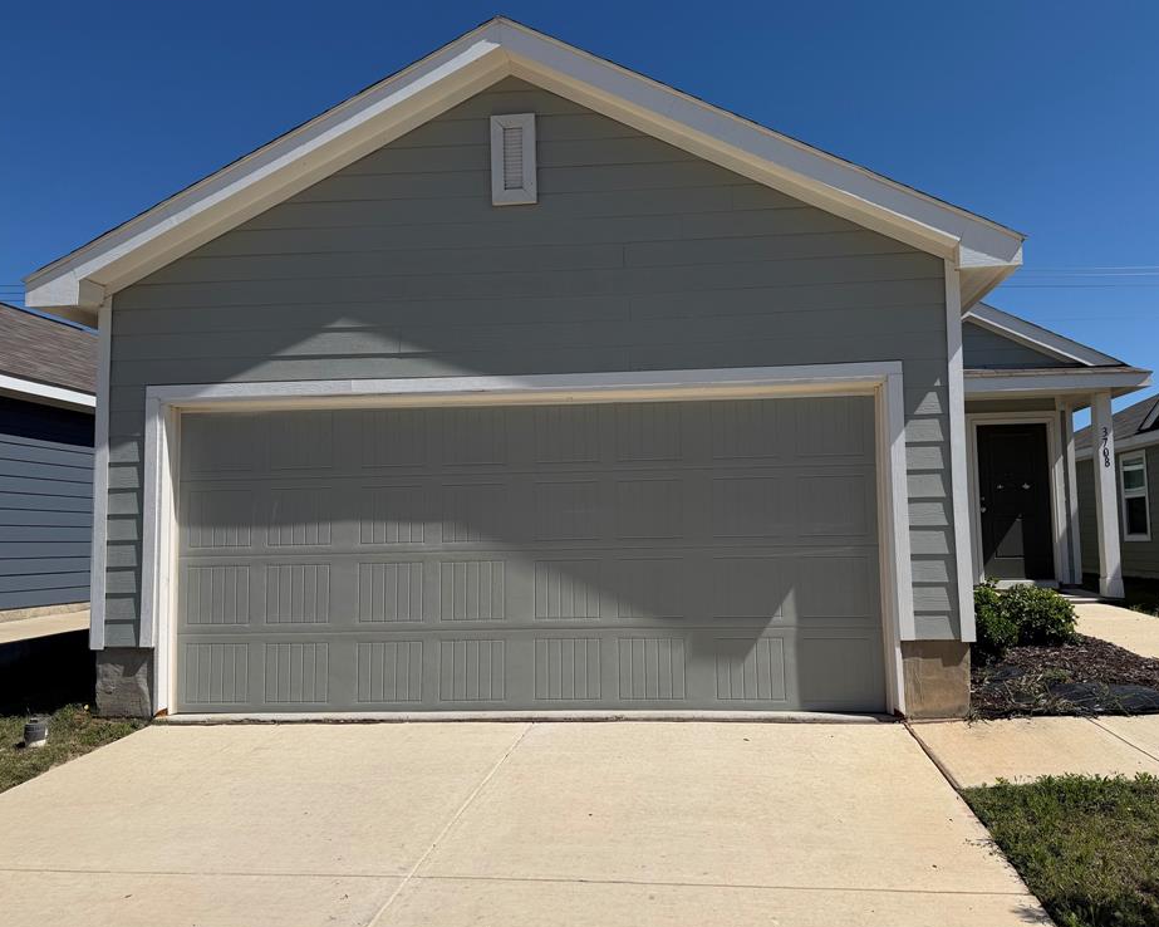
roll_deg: +1.2
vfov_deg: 54.9
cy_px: 462
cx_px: 633
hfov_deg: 65.9
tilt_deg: +4.5
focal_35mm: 26
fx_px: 892
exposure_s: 1/8130
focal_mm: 6.76
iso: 80
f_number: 1.78
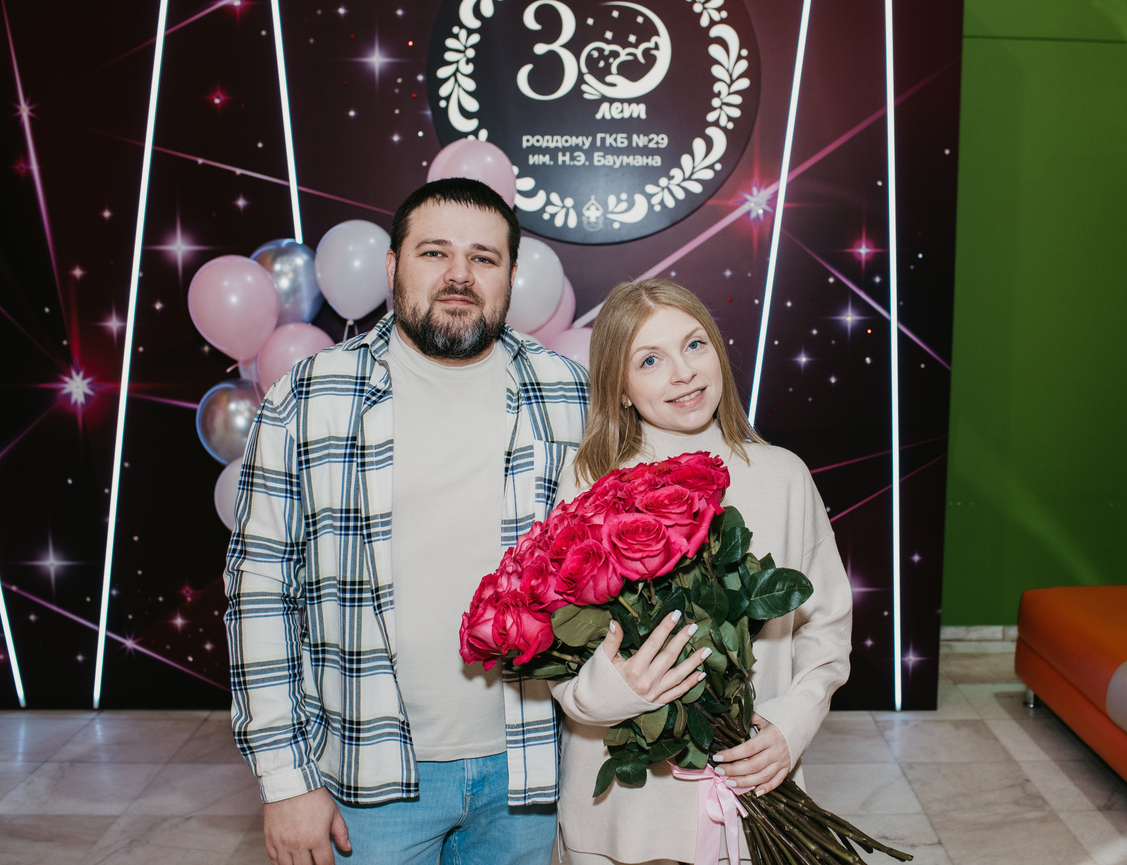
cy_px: 419
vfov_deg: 36.8
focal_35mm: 40
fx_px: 1302
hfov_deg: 46.6
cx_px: 670
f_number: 4.5
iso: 400
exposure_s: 1/160
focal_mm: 35
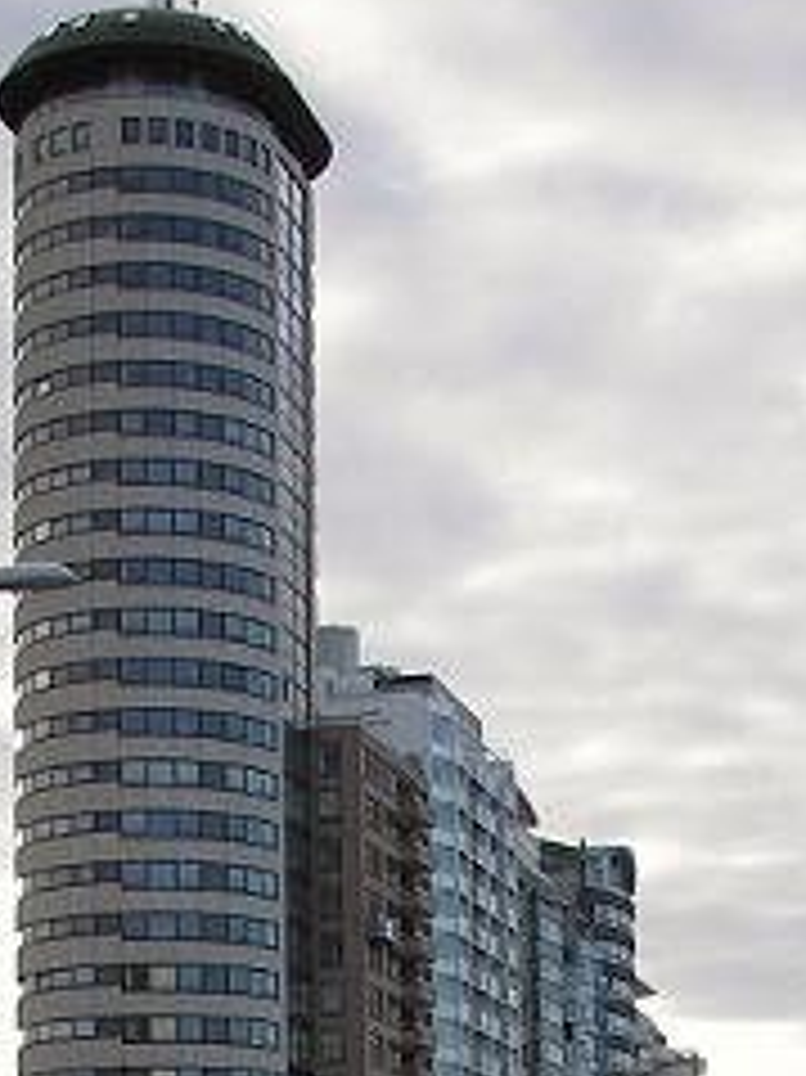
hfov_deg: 15.4
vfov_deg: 19.3
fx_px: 2983
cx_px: 385
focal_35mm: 96
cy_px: 1297
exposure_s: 1/500
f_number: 2.8
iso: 50
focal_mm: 6
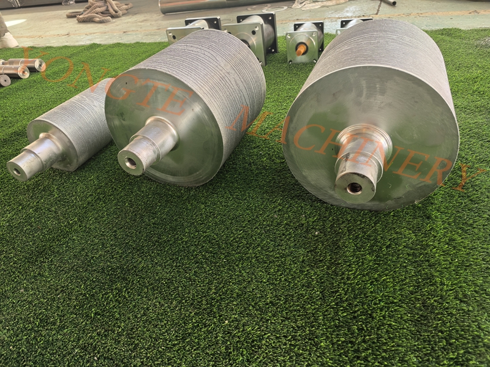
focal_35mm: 24
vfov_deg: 56.8
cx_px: 245
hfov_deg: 71.6
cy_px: 184
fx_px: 340
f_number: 2
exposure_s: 1/50
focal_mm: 6.98
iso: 200
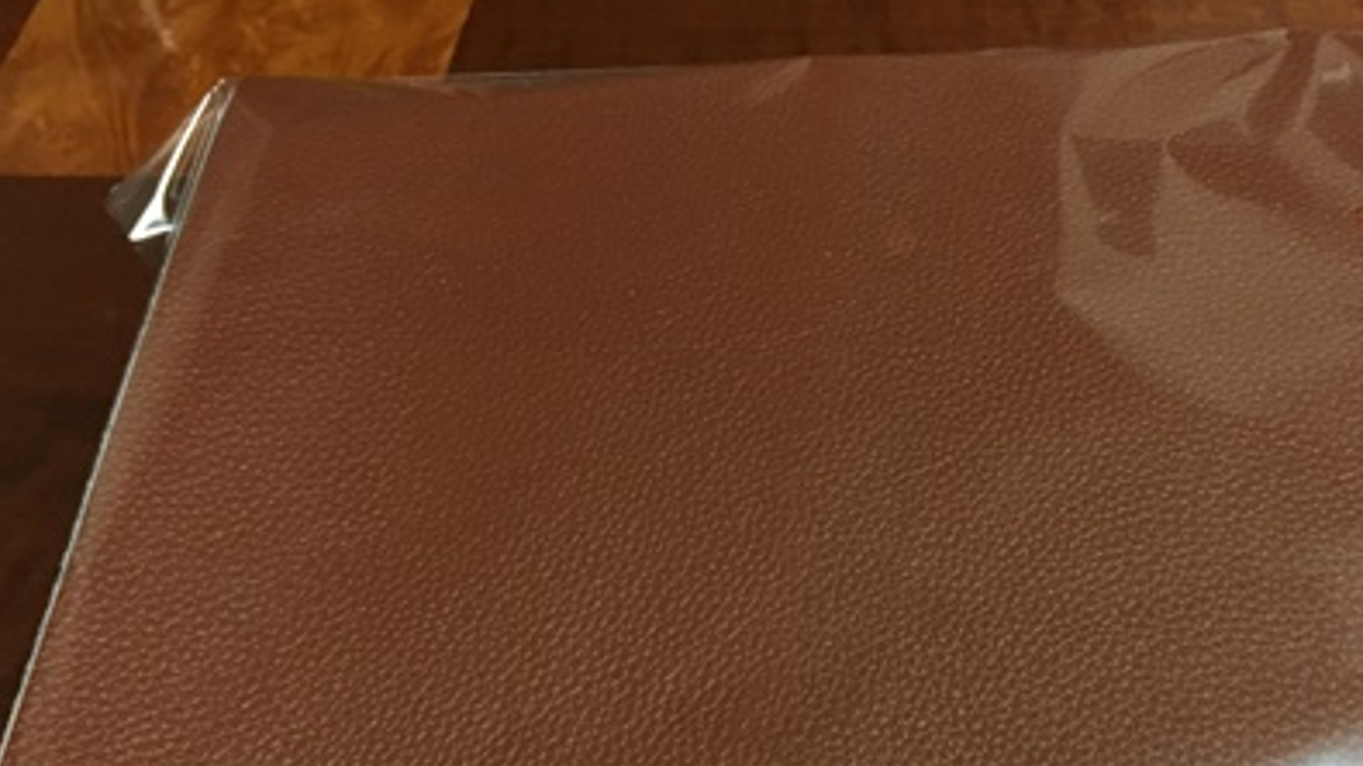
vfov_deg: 24.6
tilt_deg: -56.2
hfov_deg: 42.4
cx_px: 894
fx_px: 1734
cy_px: 576
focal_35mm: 48
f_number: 2.2
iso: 160
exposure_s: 1/30
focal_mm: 4.15
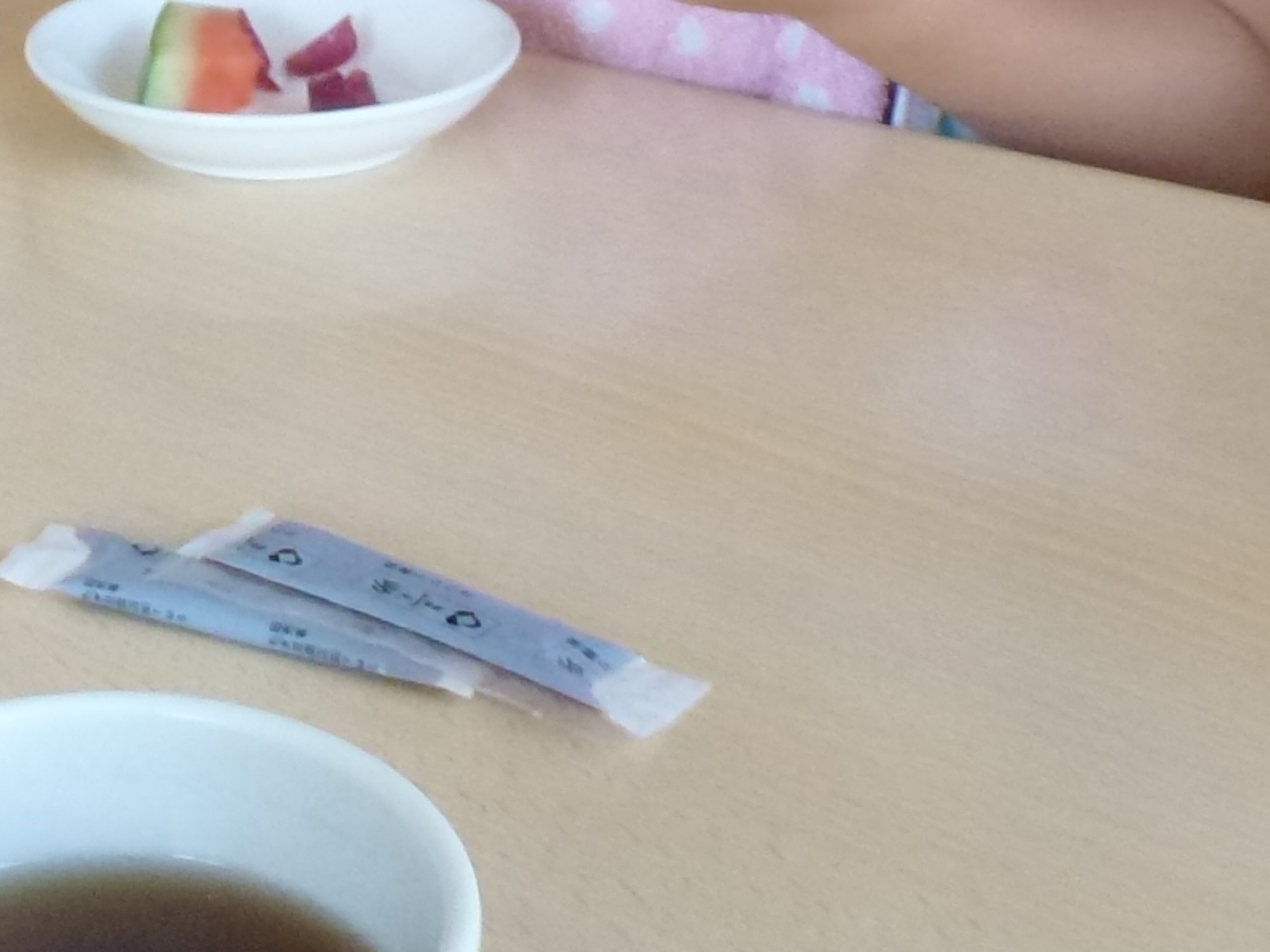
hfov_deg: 22.5
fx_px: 2824
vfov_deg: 17.3
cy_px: -473
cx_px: -404
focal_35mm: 77
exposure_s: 1/60
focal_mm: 4.3
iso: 400
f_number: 3.3
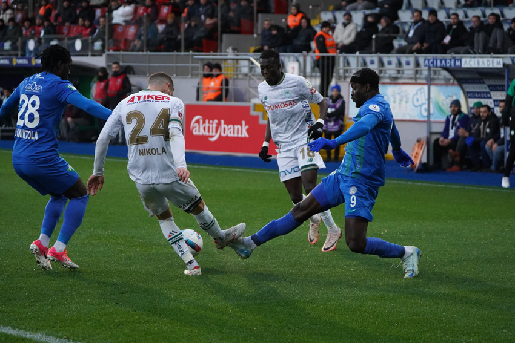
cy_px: 172
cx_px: 258
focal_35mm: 139
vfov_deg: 9.9
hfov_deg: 14.8
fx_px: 1989
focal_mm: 139
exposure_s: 1/2000
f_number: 4.5
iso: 6400
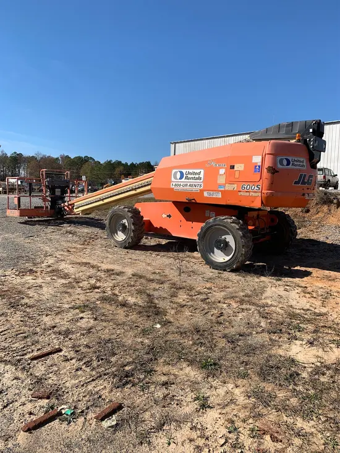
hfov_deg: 53.1
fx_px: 340
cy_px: 226
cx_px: 170
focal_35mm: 26
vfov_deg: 67.3
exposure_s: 1/2309
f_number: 1.8
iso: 25
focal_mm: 4.25
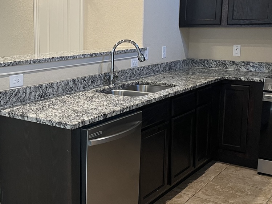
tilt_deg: -7.8
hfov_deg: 37.4
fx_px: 393
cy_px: 95
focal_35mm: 50
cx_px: 76
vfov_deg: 29.1
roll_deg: +1.4
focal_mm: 5.1
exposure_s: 1/60
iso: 160
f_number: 1.6
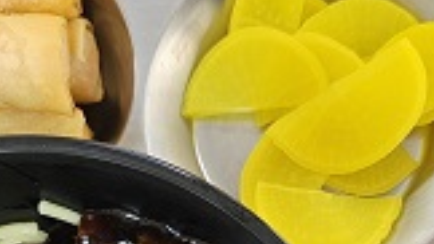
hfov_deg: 33.7
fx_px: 713
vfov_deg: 18.0
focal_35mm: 62
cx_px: 265
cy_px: 327
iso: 400
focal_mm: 6.3
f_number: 1.7
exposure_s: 1/100
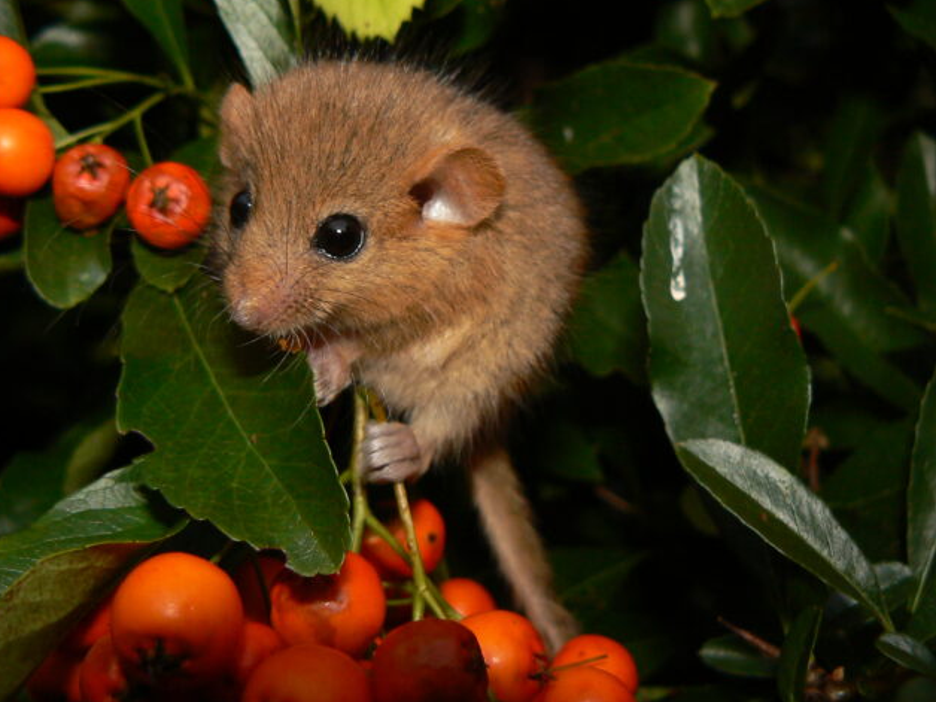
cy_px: 312
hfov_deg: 42.8
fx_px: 1190
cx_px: 389
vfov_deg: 32.8
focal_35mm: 44
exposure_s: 1/30
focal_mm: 6
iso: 100
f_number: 2.8
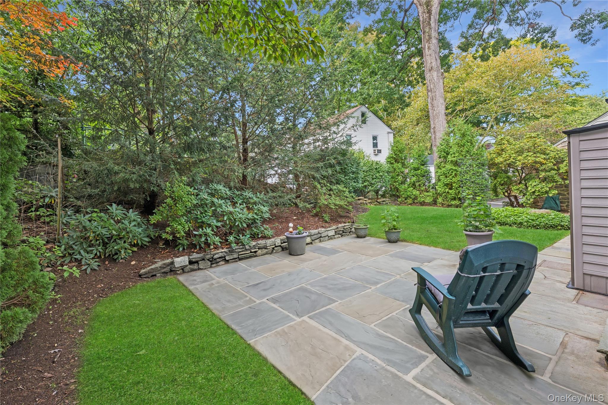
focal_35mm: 14
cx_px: 304
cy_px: 202
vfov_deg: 81.1
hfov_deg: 104.3
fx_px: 236
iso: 200
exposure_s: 1/15
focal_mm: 14
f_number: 11
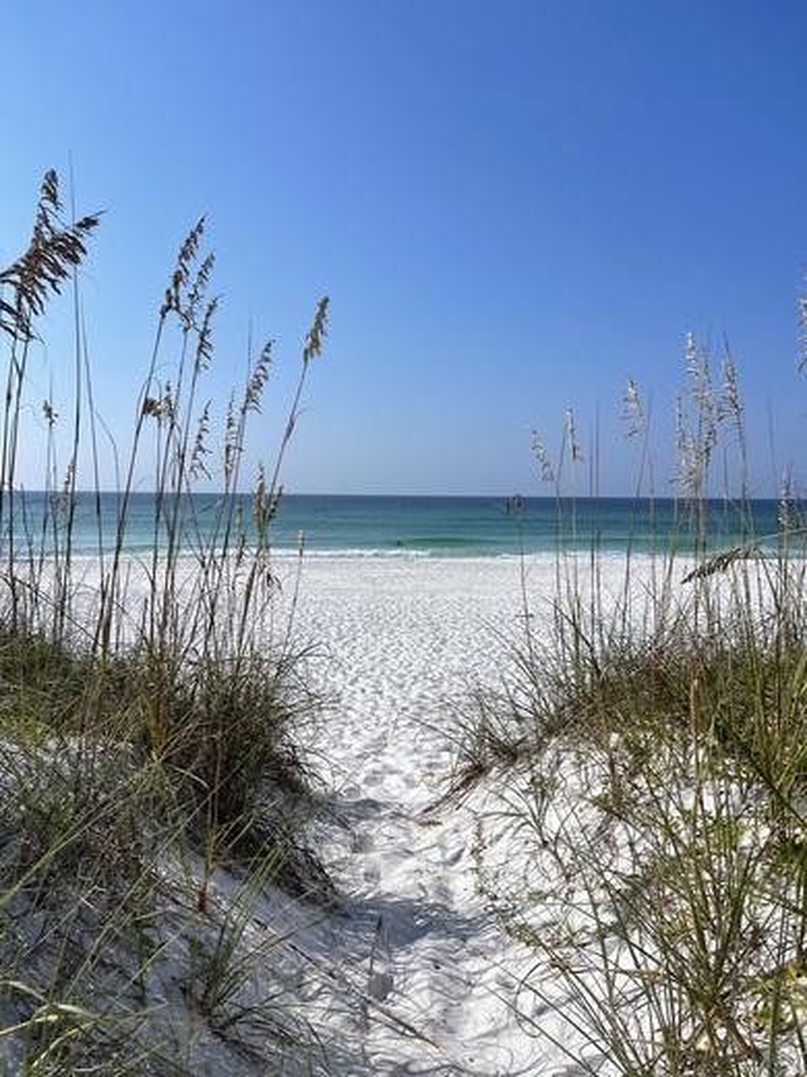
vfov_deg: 67.3
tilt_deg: -1.9
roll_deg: -0.4
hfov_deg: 53.1
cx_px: 404
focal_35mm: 26
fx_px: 808
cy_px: 538
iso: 32
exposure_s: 1/8547
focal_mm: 5.1
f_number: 1.6
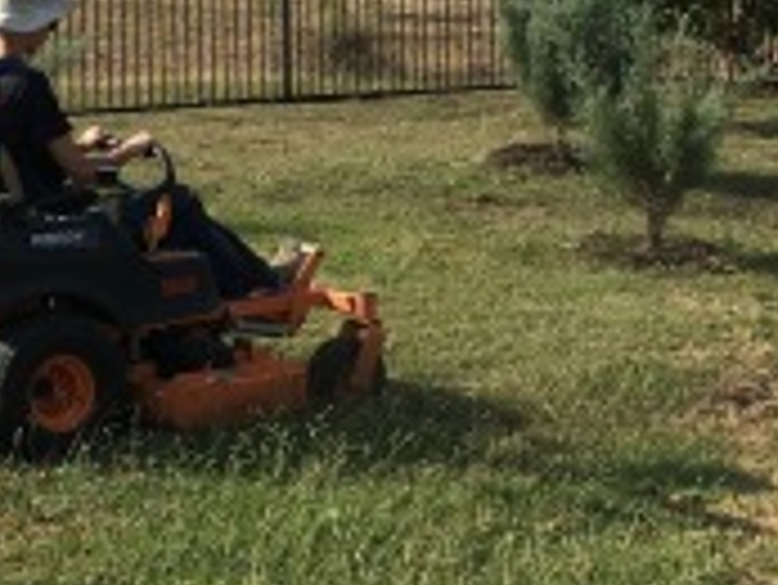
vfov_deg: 13.8
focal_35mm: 107
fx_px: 2407
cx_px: 162
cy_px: 180
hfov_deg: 18.2
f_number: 2.2
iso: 25
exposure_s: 1/1876
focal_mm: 4.15
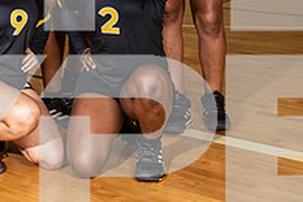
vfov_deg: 12.8
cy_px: -50
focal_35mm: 104
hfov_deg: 19.2
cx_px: 14
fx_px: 875
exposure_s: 1/250
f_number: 7.1
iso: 320
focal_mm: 35
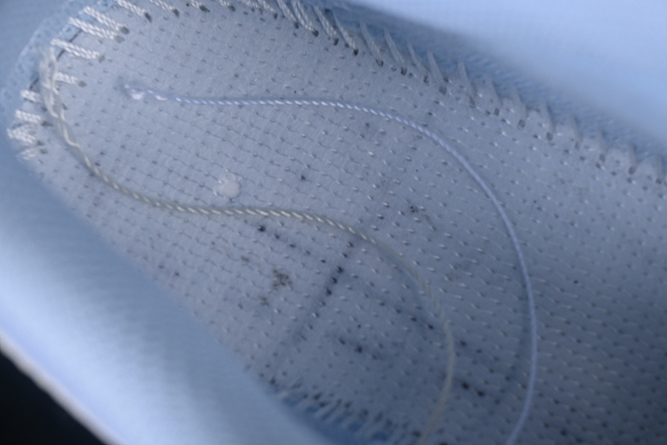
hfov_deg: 27.0
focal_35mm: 75
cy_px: 222
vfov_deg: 18.2
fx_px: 1389
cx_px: 334
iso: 160
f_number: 7.1
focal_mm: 50
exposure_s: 1/80
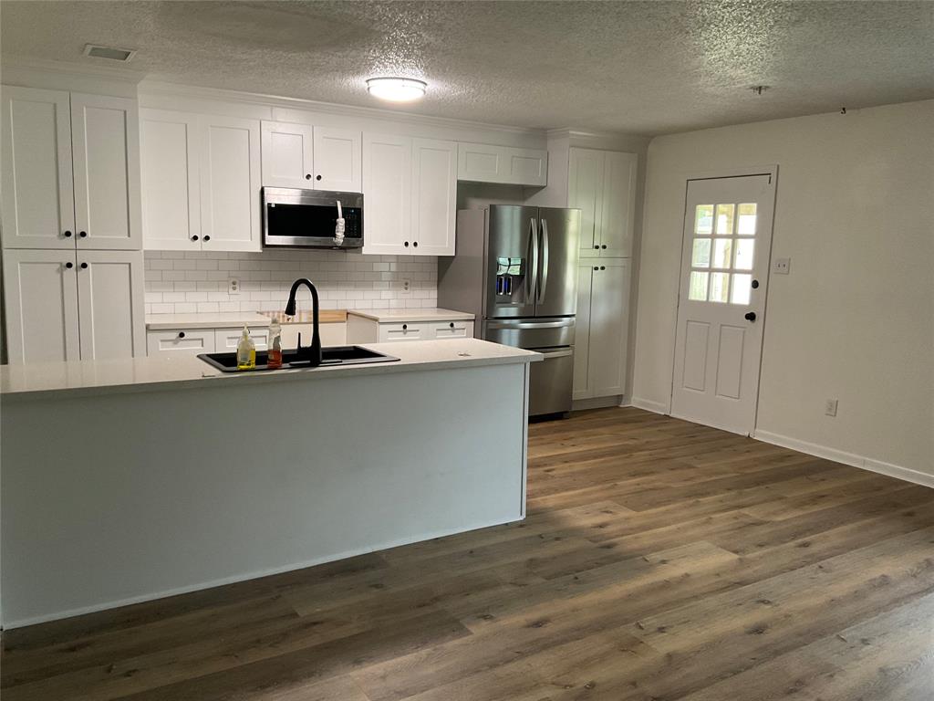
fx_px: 782
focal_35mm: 29
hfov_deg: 61.7
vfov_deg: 48.2
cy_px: 350
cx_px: 467
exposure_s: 1/60
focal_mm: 3
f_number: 1.8
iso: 160
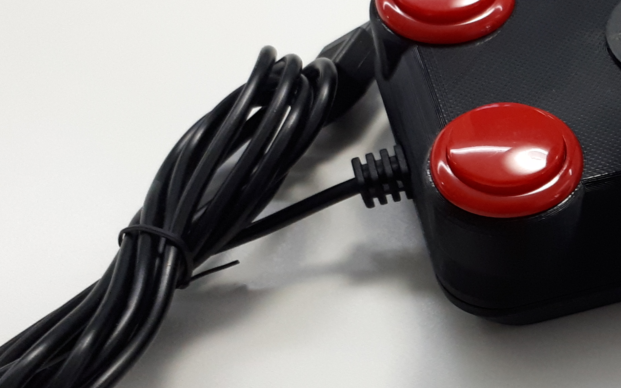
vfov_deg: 18.1
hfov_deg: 26.4
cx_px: 676
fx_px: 1219
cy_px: 248
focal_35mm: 72
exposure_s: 1/20
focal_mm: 3.6
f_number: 1.9
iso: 160
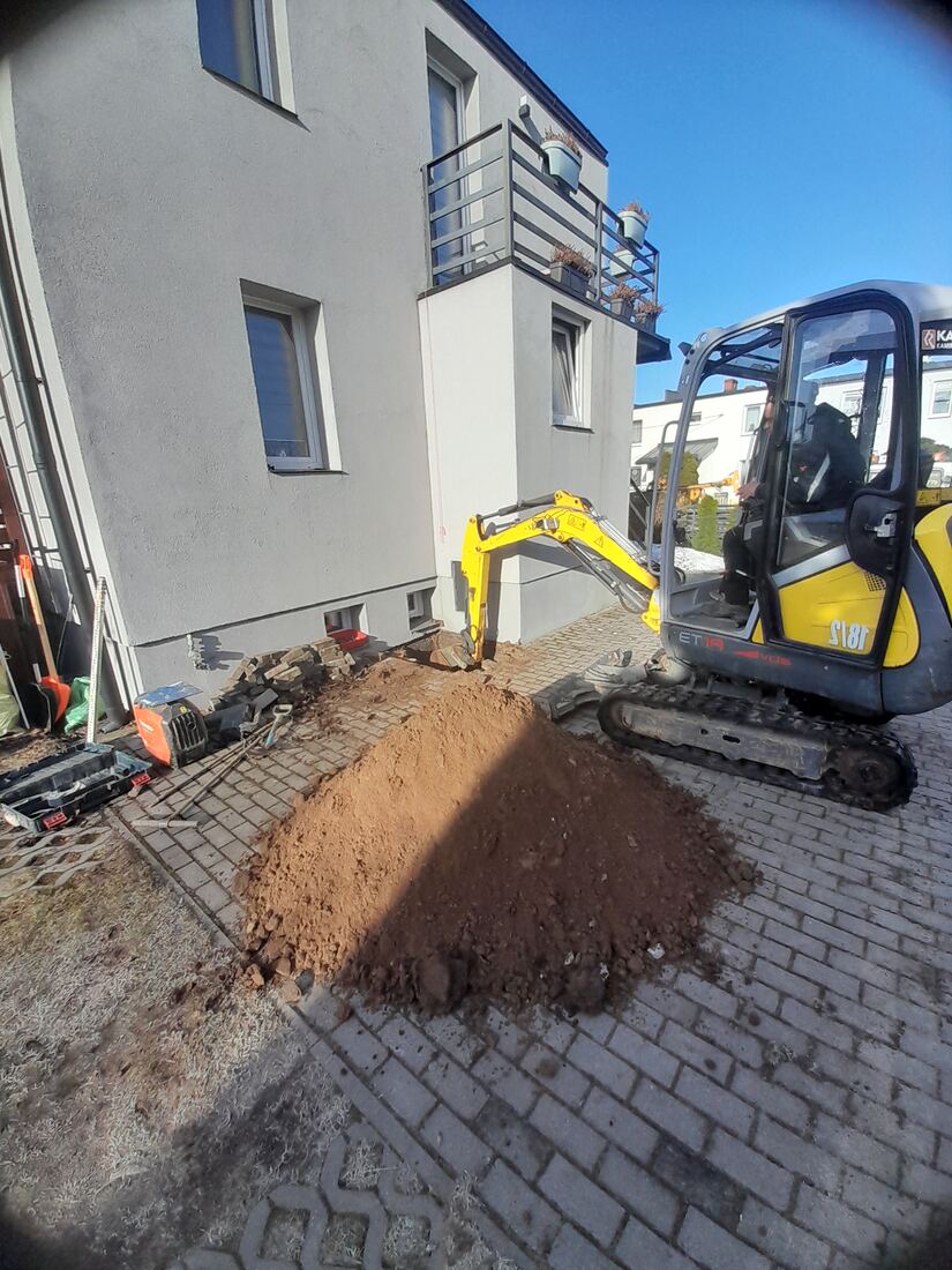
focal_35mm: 13
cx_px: 476
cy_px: 635
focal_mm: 1.13
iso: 40
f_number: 2.2
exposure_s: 1/743
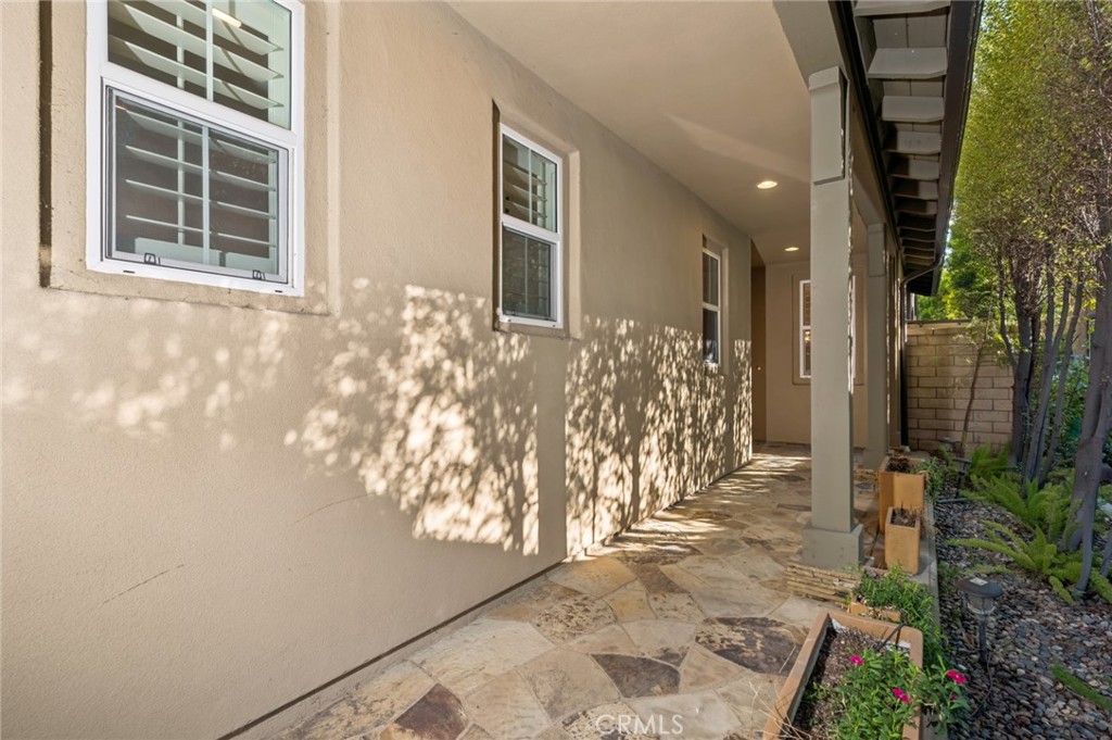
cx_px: 556
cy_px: 370
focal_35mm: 16
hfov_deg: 96.8
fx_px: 494
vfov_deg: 73.7
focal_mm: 16
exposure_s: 1/60
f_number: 9
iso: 160
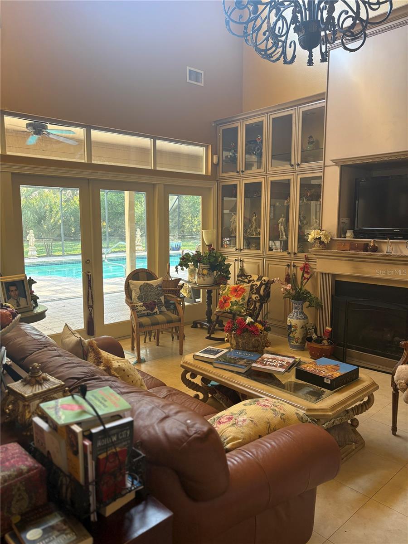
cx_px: 204
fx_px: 409
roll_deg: -0.4
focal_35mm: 26
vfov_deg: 67.3
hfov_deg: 53.1
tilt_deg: -6.0
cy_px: 272
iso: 125
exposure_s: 1/78
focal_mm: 5.96
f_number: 1.6
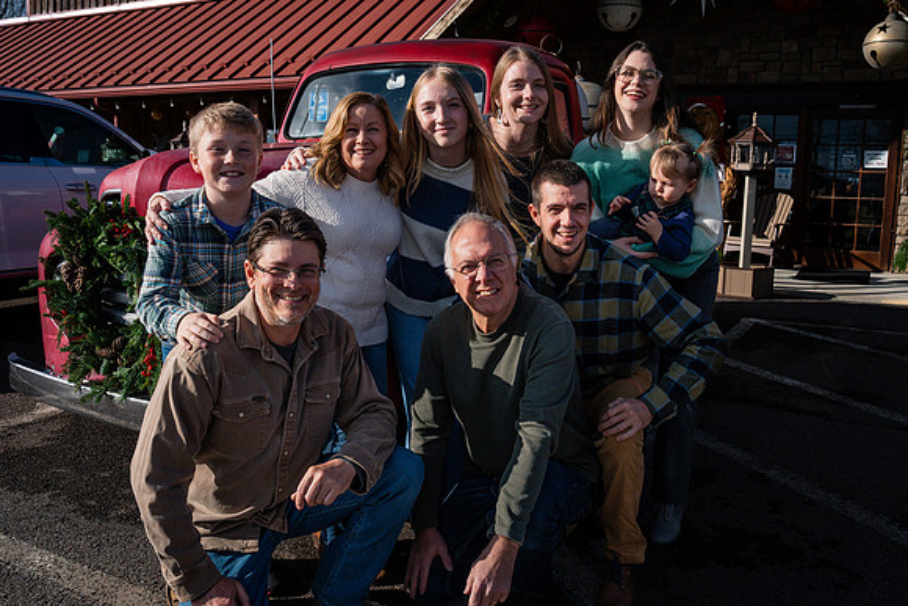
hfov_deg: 60.4
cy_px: 298
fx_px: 779
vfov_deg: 42.5
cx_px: 481
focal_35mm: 31
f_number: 5.6
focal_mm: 24
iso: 400
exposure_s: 1/3200
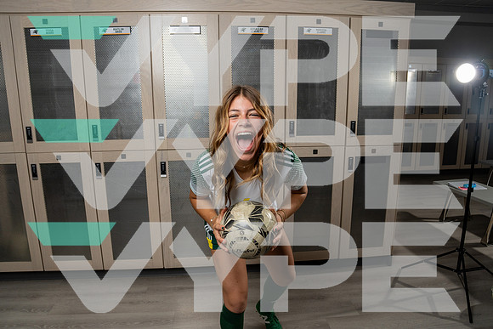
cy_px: 164
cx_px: 246
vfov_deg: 51.3
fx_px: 342
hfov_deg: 71.5
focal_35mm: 25
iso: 1000
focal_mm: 25
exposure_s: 1/250
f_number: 7.1
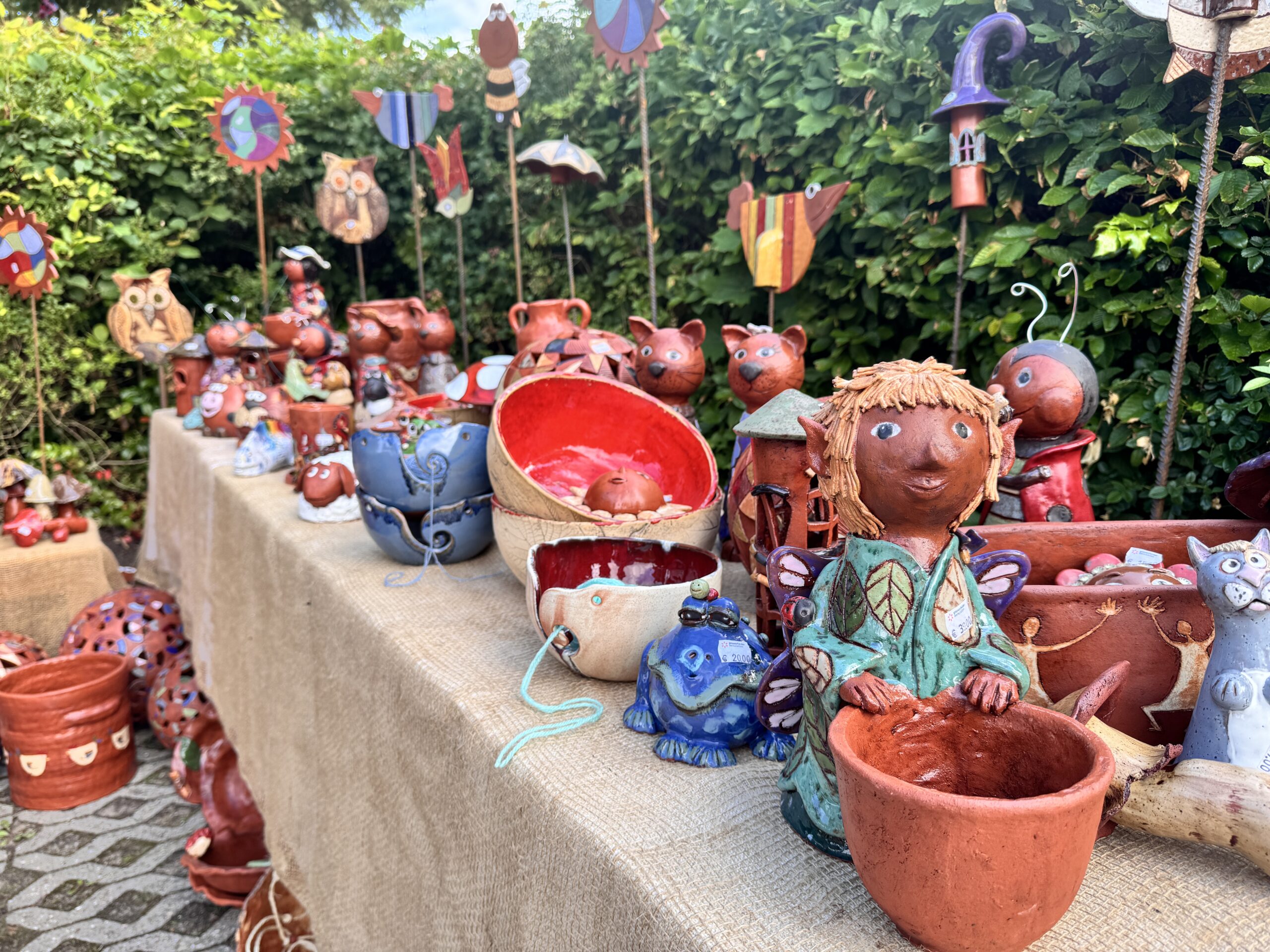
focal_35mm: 24
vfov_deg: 56.8
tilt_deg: -9.2
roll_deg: -0.4
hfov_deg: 71.6
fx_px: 881
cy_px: 476
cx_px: 635
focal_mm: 6.76
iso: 80
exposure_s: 1/454
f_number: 1.78
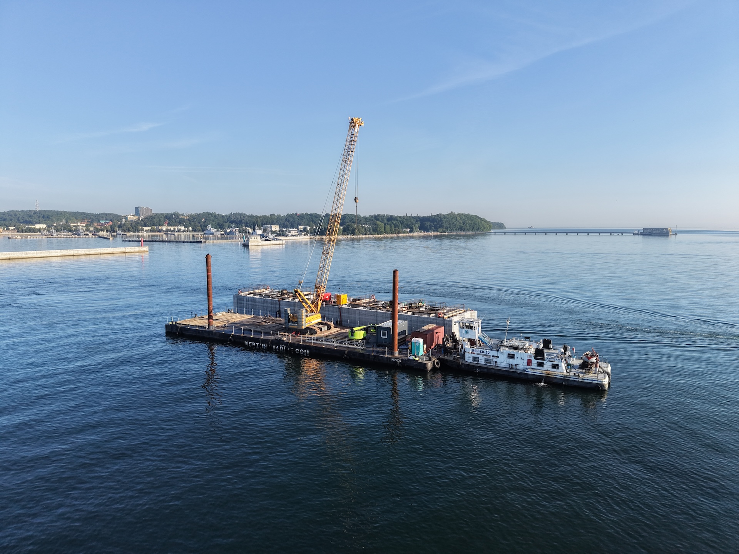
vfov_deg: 56.8
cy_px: 277
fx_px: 512
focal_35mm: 24
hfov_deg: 71.6
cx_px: 370
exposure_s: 1/3200
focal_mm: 8.67
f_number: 1.8
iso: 250
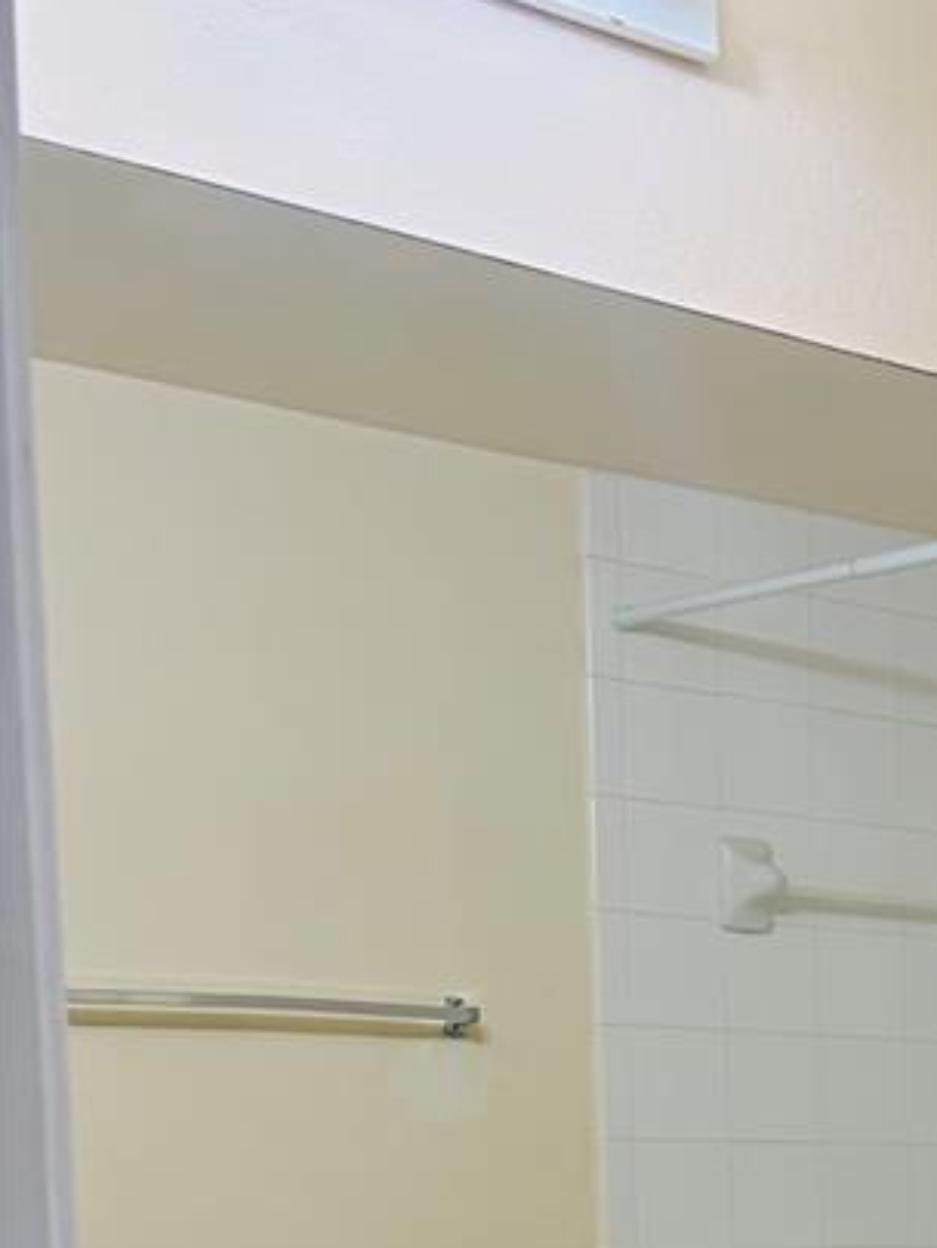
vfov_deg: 23.4
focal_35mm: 77
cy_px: 1442
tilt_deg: -6.4
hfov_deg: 17.4
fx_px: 2778
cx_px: 1381
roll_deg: +0.4
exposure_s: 1/216
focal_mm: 5.96
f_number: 1.6
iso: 100
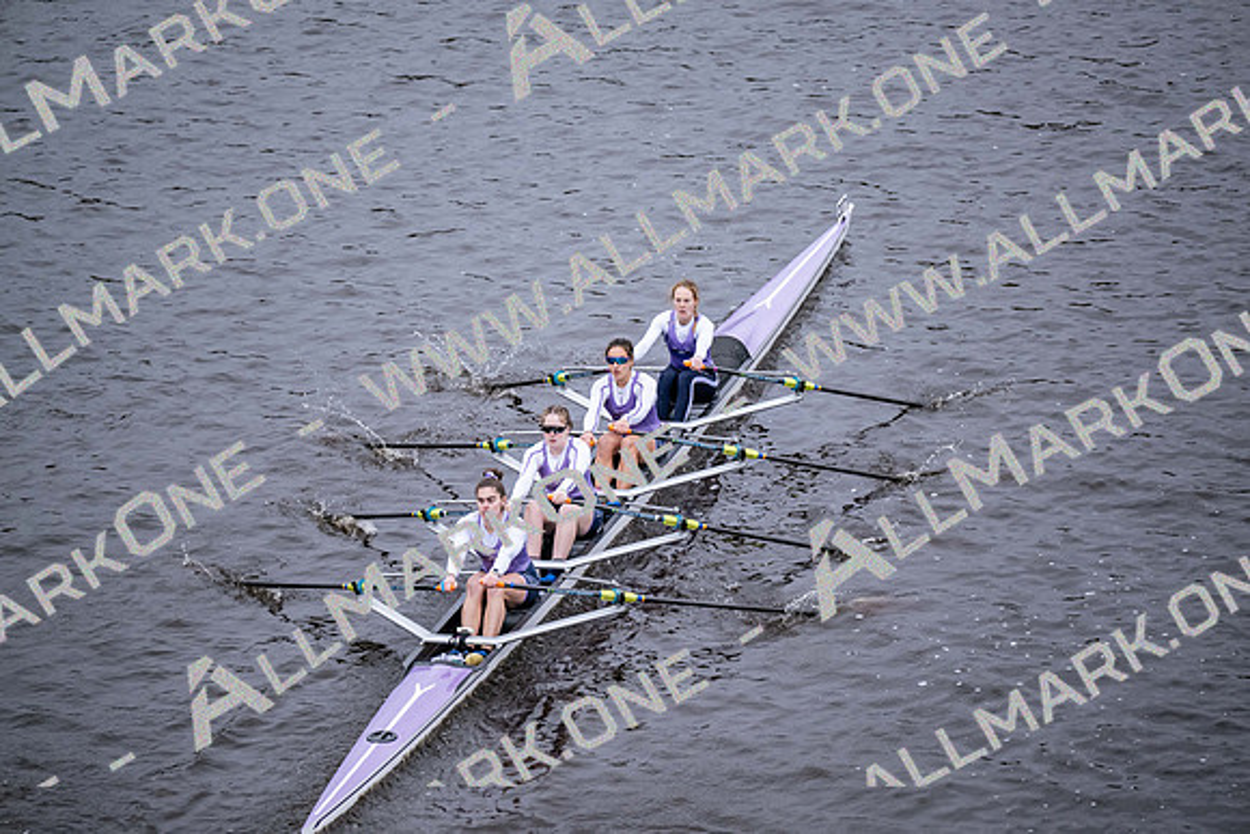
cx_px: 625
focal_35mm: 200
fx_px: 6946
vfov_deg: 6.9
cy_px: 417
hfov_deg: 10.3
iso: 2000
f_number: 2.8
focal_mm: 200
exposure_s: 1/2000
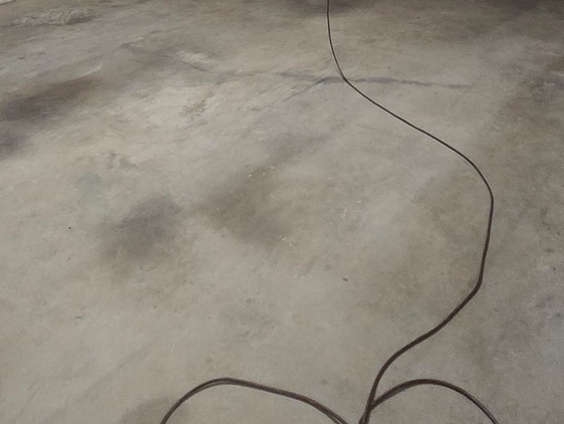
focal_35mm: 37
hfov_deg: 49.9
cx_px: 325
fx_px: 603
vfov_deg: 31.1
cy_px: -111
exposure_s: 1/60
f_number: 2.2
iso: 640
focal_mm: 2.2
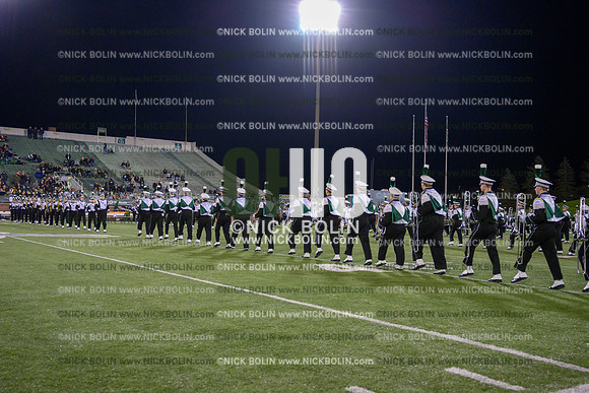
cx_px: 294
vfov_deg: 36.9
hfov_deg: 53.1
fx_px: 589
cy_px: 196
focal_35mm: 36
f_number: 4
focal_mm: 36
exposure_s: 1/800
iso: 5000
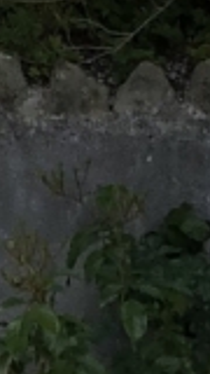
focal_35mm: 229
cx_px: -532
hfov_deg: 4.9
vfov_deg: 8.9
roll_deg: -0.7
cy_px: -379
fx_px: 2267
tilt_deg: +5.7
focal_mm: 3.99
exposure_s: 1/2183
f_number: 1.8
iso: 20
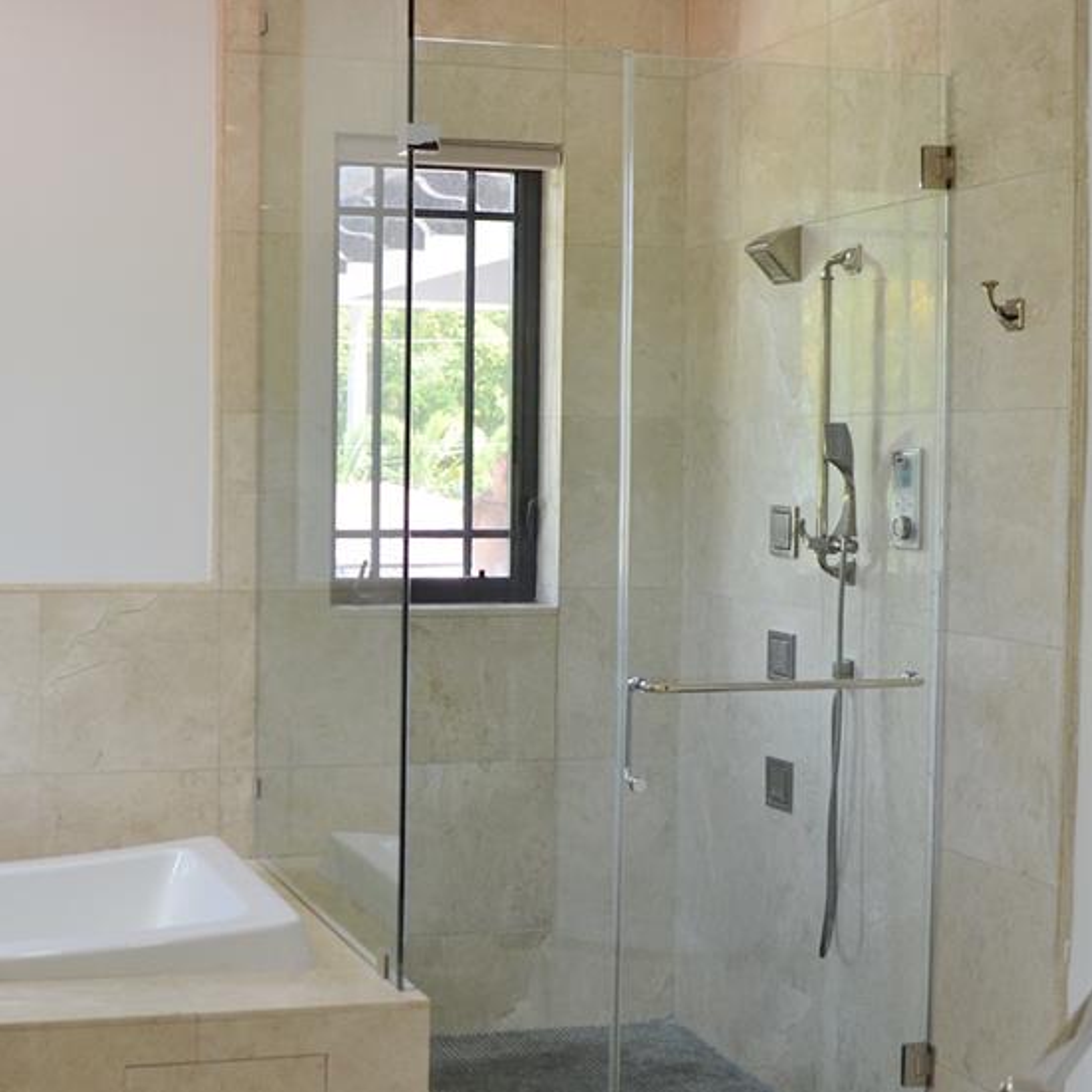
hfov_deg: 33.5
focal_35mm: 50
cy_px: 550
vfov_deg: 34.0
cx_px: 311
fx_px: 1785
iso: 400
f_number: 4.5
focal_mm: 18
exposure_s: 1/80
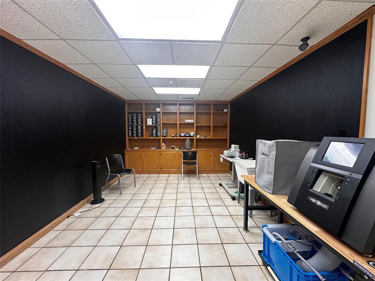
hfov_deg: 102.1
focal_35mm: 14
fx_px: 152
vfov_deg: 85.7
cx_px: 188
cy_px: 140
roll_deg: -0.5
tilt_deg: -3.2
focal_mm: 2.22
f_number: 2.2
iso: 200
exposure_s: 1/120
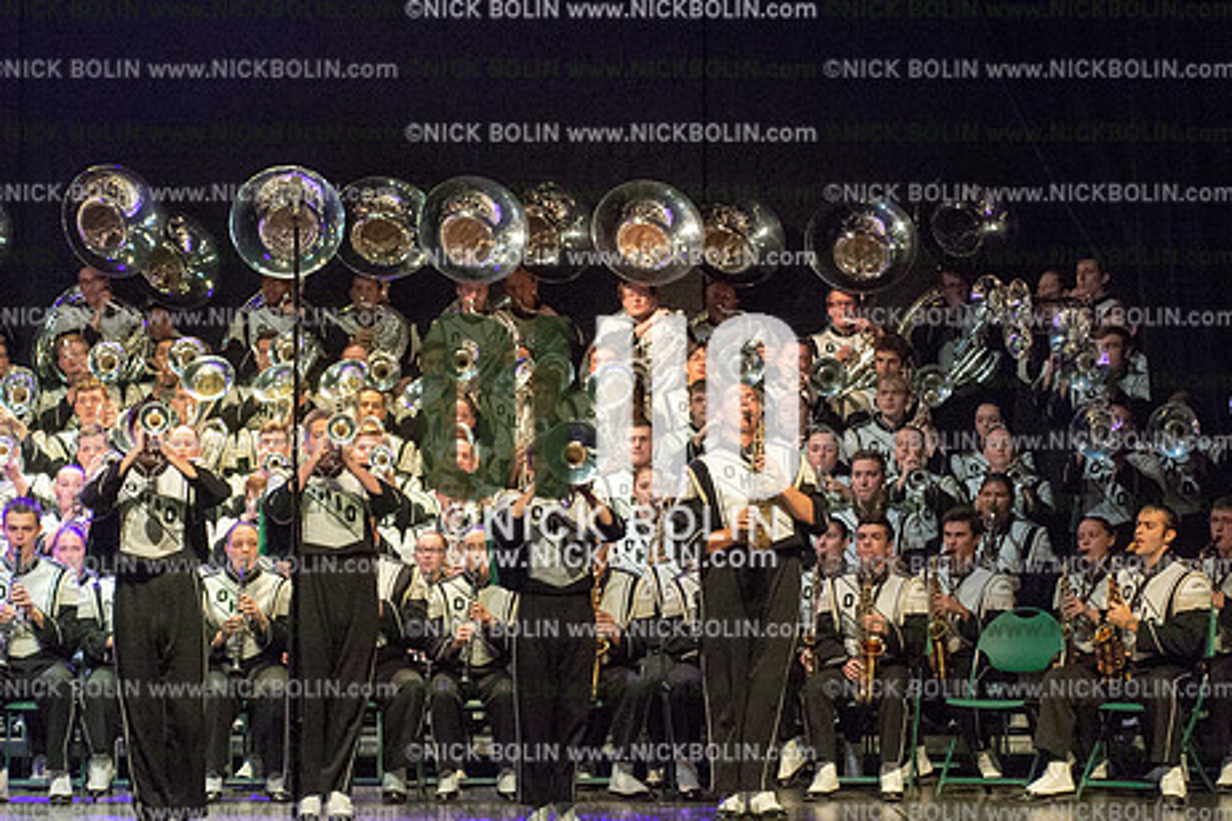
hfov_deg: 11.7
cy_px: 441
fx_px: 6021
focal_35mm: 176
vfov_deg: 7.8
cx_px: 609
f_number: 5.6
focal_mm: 140
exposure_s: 1/400
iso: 8000
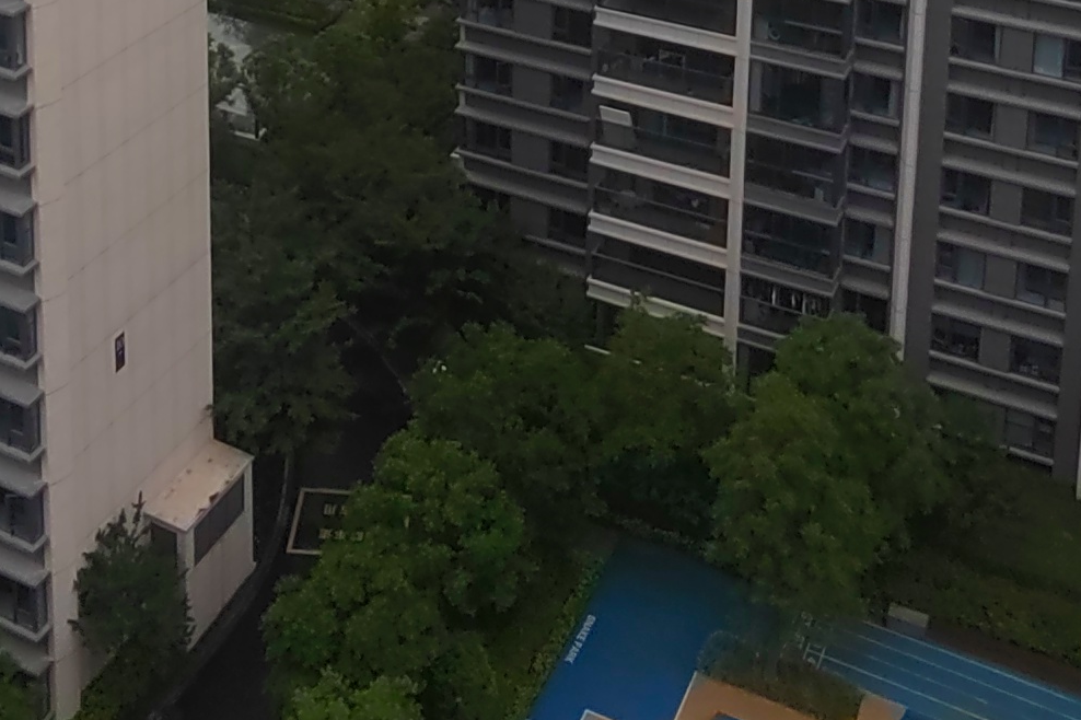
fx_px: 1651
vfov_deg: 20.1
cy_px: -444
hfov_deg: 36.2
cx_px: 453
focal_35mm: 55
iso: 100
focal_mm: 1.68
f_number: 2.2
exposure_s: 1/968
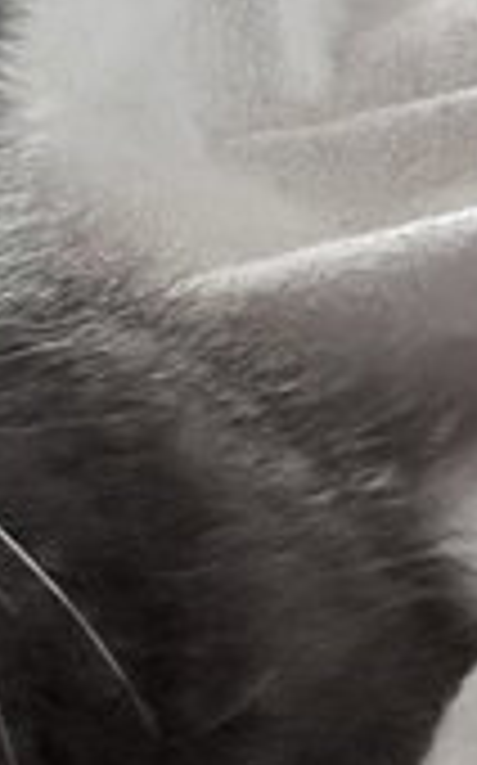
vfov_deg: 16.4
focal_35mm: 125
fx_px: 2604
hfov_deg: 10.3
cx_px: -68
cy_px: 20
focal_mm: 2.69
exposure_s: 1/40
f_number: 1.9
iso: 250
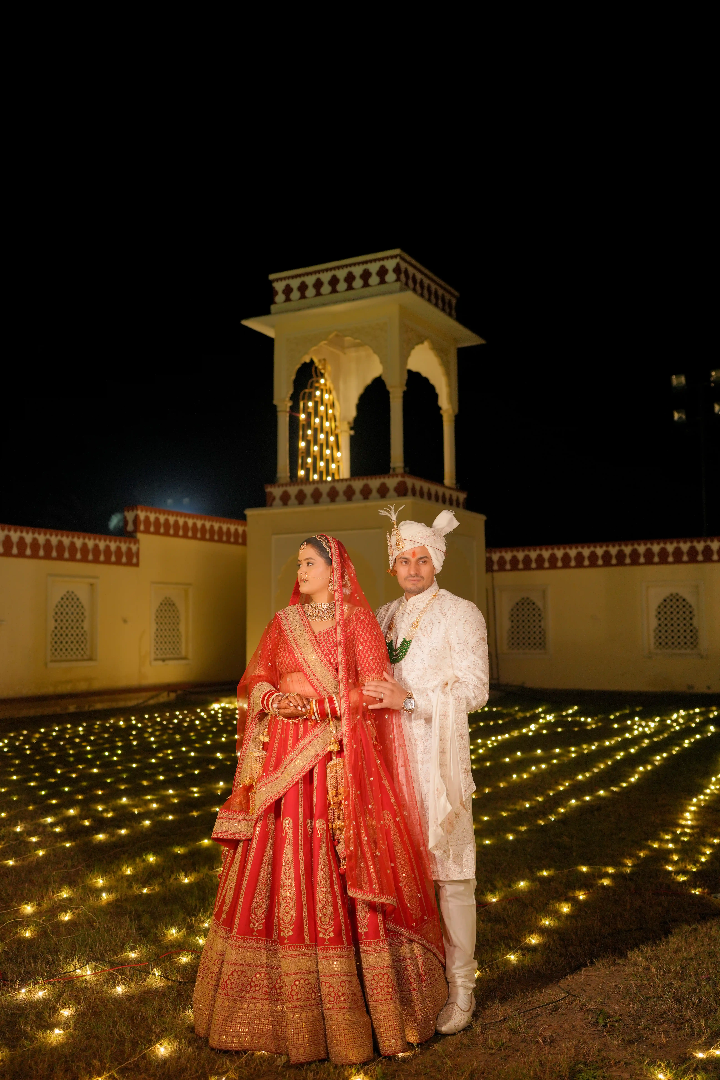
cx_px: 360
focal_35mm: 35
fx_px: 1050
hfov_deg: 37.9
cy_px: 540
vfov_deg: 54.4
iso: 500
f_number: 2.5
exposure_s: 1/250
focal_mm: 35
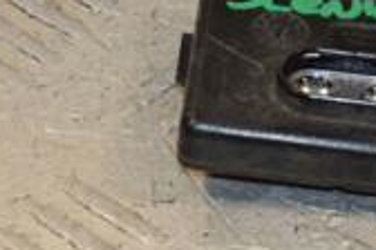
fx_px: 5483
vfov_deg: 2.6
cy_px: 16
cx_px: 325
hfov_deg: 3.9
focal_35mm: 525
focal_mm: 98
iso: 800
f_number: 9
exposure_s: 1/200
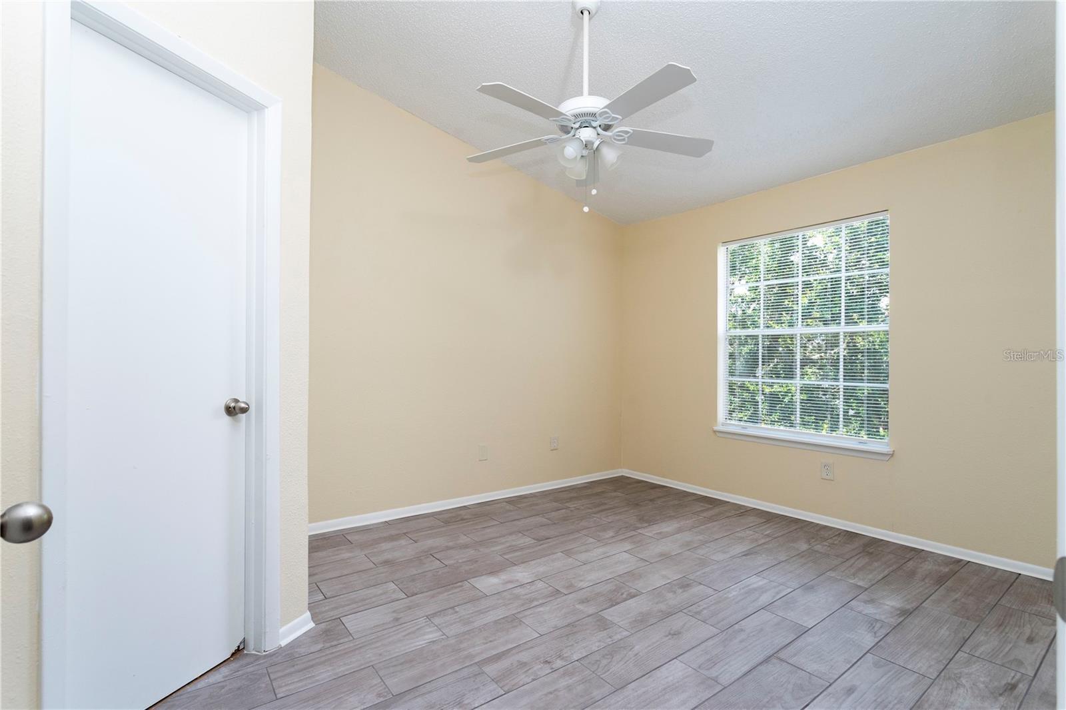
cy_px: 355
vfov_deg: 70.4
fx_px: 503
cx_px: 533
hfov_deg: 93.3
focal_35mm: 17
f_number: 16
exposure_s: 1/80
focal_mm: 17
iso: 1000
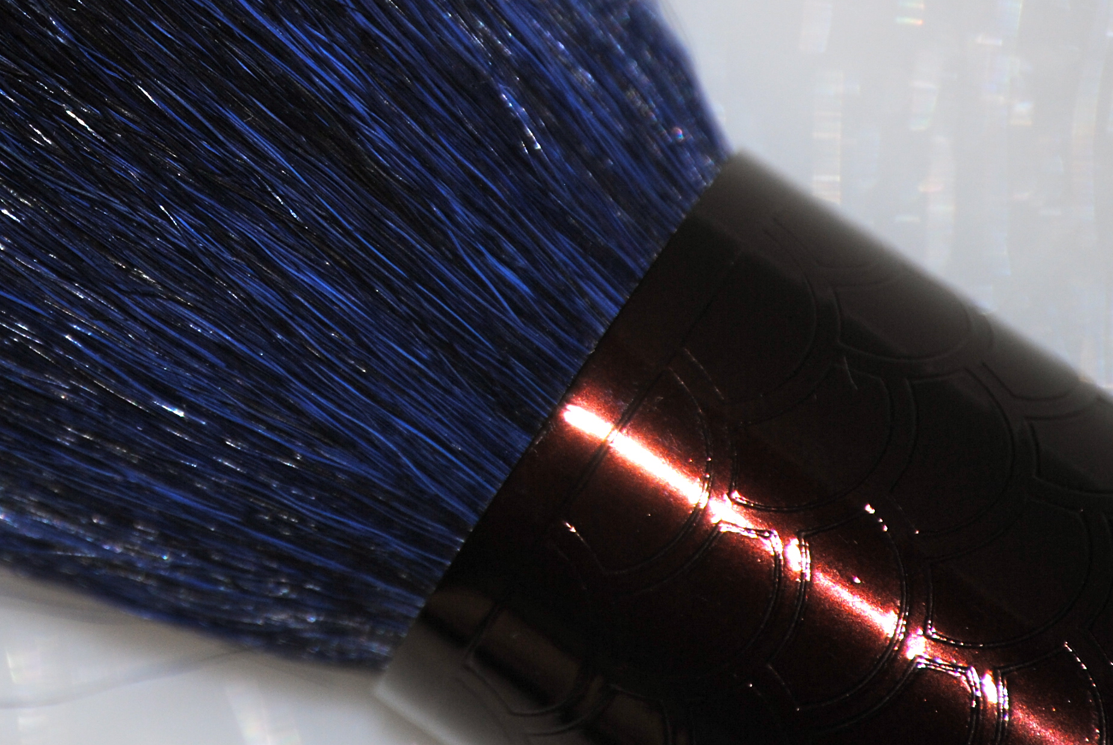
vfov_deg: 2.2
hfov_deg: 3.3
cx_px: 63
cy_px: -4
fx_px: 19437
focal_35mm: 628
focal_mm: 200
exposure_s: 1/125
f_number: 5.6
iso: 100
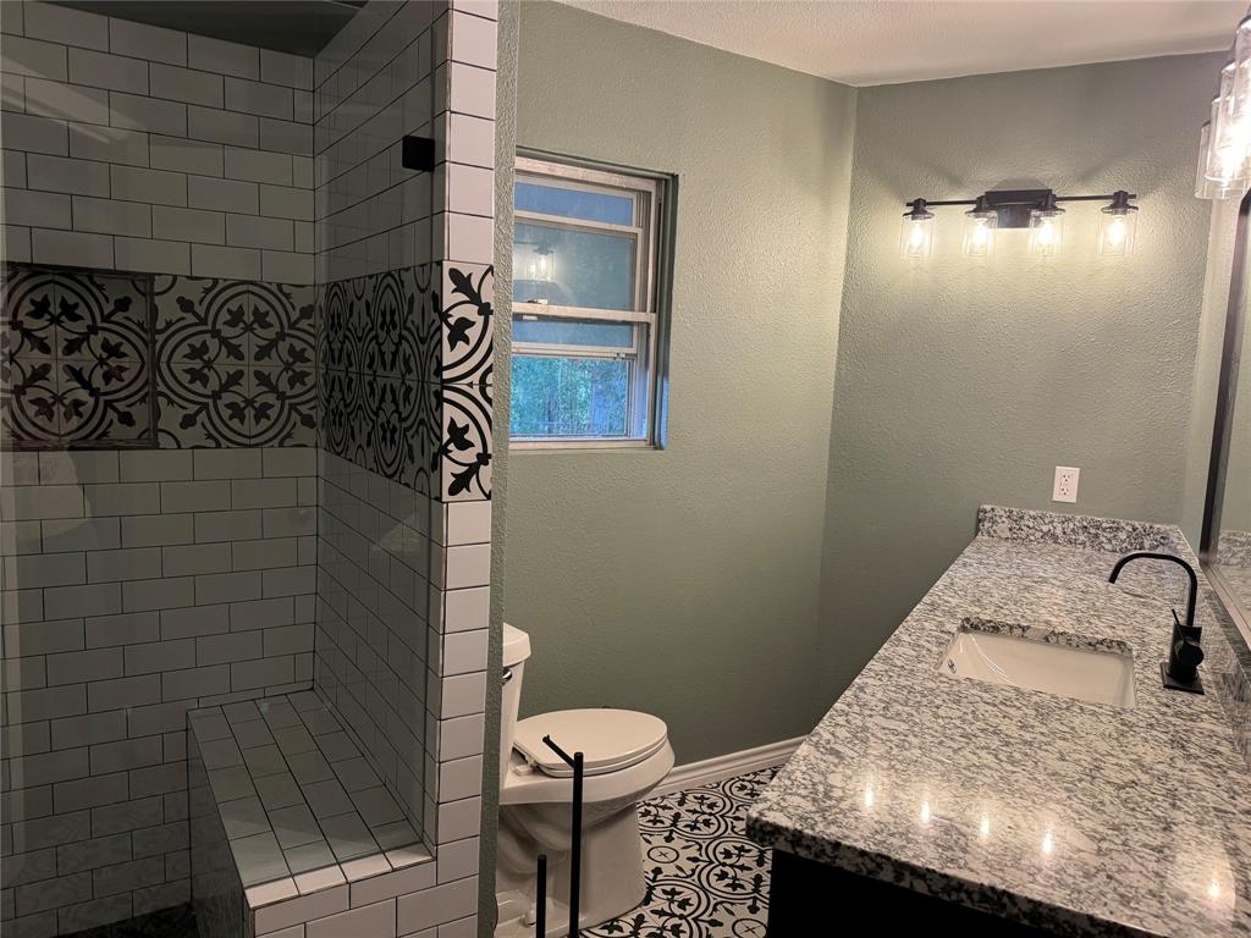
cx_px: 626
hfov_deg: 71.6
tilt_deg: -7.1
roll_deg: -2.6
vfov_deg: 56.8
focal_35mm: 24
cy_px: 469
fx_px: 867
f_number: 1.78
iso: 250
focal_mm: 6.76
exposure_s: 1/60
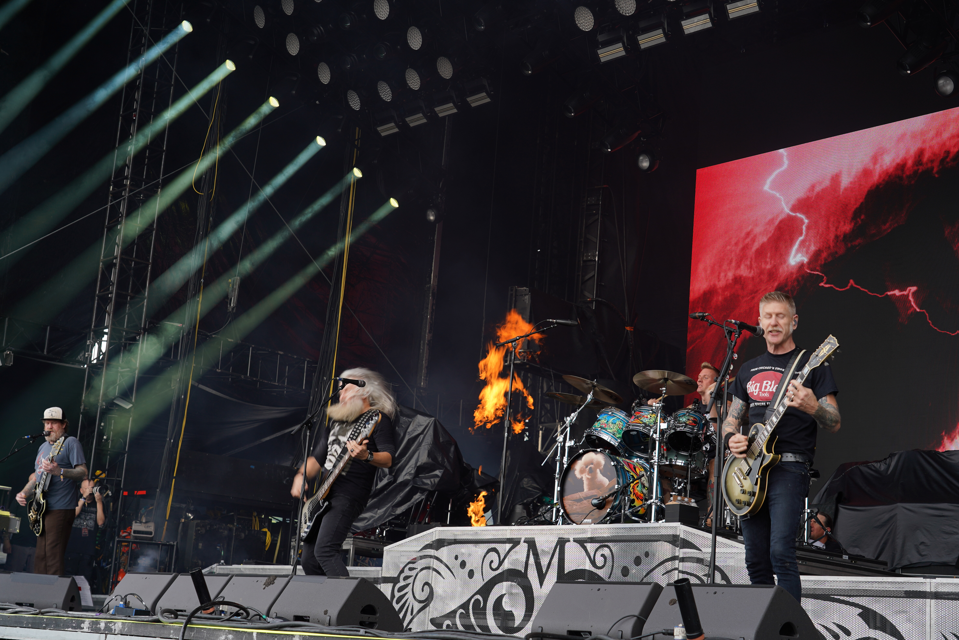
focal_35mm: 53
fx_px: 1412
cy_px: 318
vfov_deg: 25.5
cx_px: 485
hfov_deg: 37.5
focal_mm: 52
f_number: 6.3
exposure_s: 1/80
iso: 100
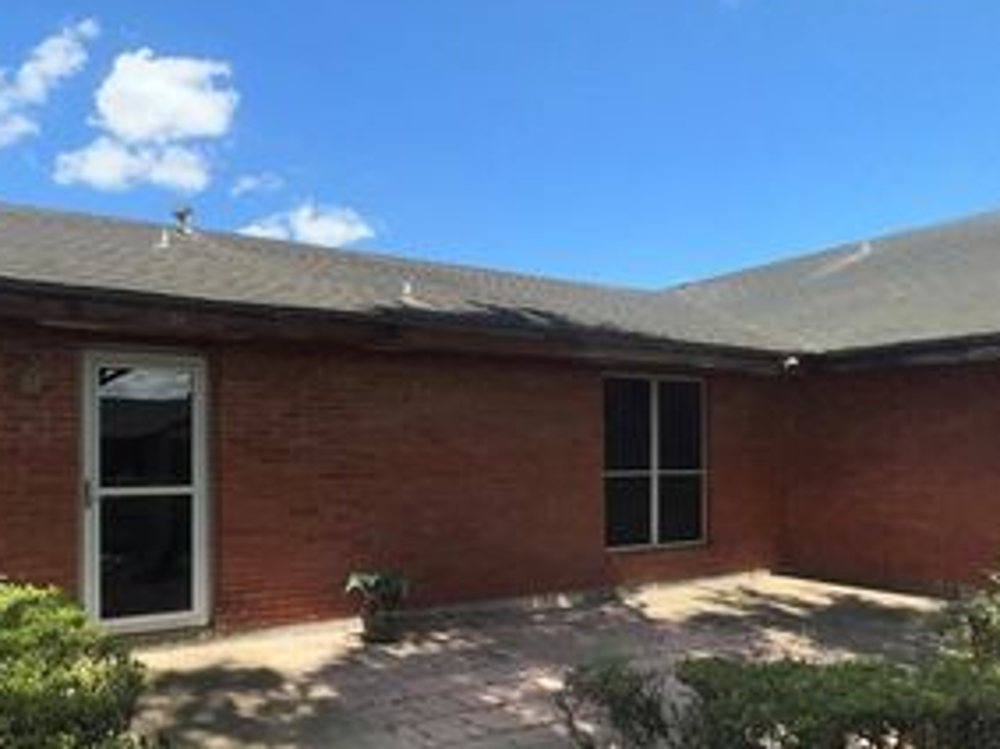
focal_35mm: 23
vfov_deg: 58.4
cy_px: 450
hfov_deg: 69.8
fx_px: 664
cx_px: 269
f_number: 1.8
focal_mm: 1.57
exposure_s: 1/2801
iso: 25
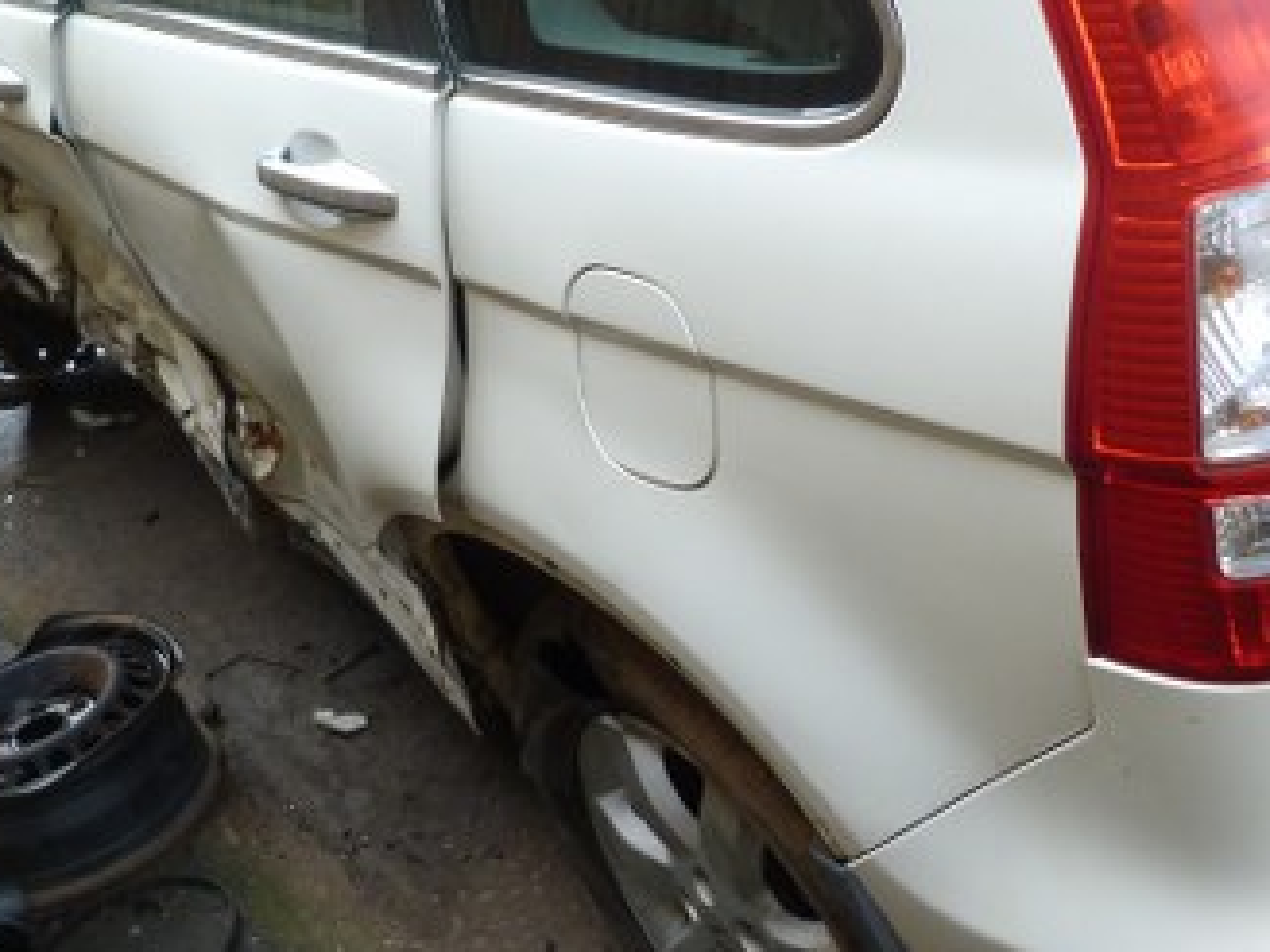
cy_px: 410
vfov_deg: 24.0
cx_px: 685
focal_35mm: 61
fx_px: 2238
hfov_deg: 31.7
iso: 80
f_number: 2.8
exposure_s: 1/100
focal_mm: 4.5
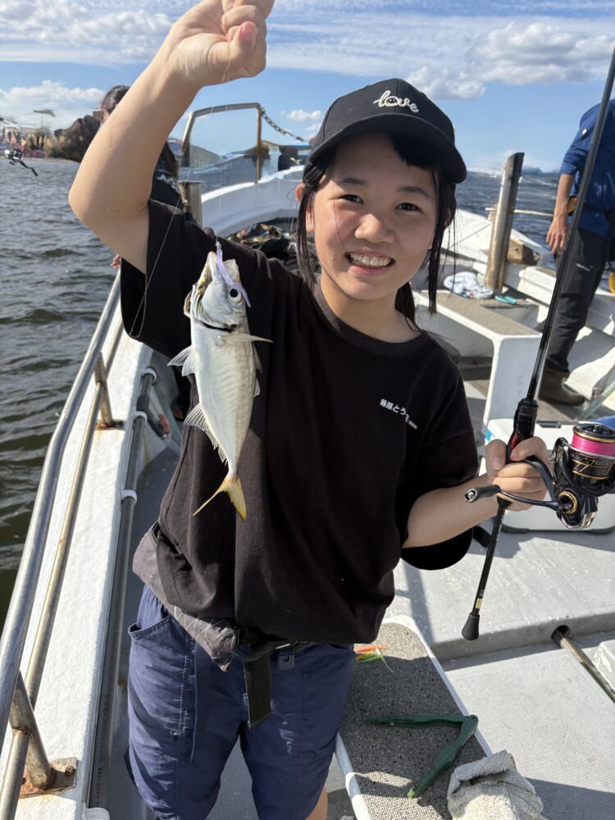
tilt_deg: -21.1
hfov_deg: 53.1
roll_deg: -4.0
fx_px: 616
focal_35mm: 26
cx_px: 308
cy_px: 410
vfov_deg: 67.3
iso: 64
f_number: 1.6
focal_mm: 5.96
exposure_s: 1/3125
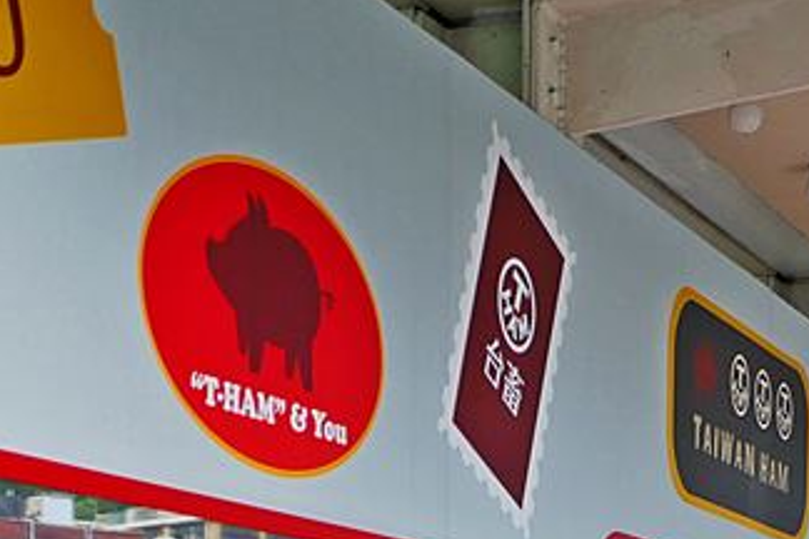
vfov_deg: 13.9
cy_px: 887
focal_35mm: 90
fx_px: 2022
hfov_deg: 22.5
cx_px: 567
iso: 200
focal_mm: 14
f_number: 2.5
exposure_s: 1/250
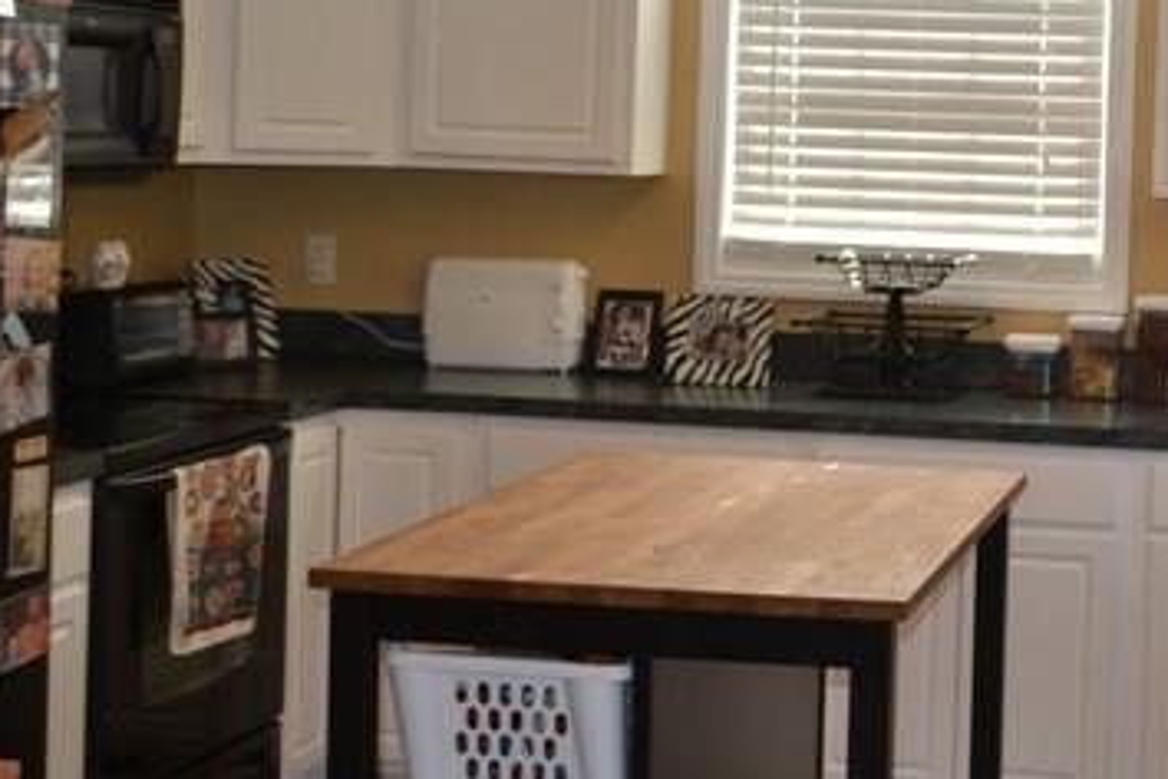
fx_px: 2466
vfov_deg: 17.8
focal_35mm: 76
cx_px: 1023
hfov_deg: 25.9
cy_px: 193
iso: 400
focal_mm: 28
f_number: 4.5
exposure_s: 1/100
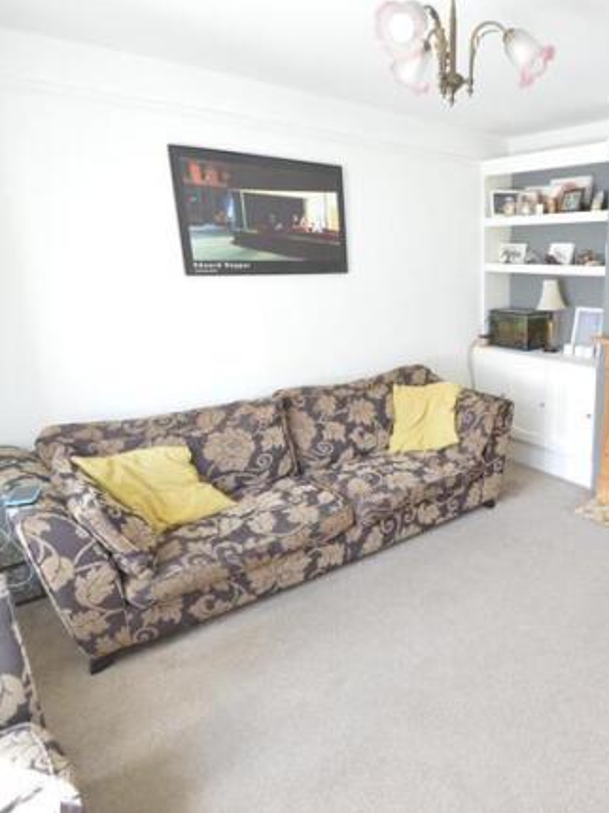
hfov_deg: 56.0
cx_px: 499
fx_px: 517
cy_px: 403
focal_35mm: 22
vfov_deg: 76.4
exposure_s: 1/15
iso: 220
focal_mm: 10
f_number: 3.5
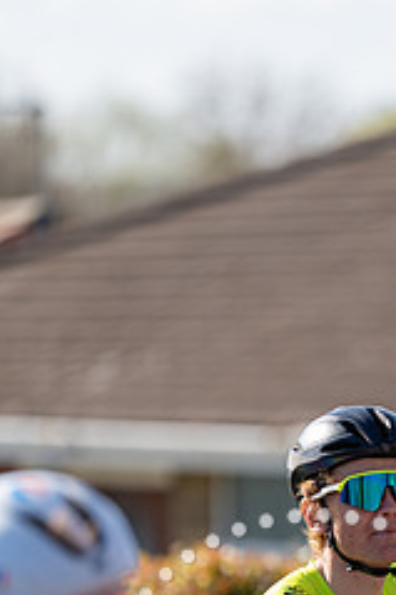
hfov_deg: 3.6
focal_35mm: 377
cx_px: 366
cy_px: 530
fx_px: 6229
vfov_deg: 5.5
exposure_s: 1/1250
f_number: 2.8
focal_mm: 200
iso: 125
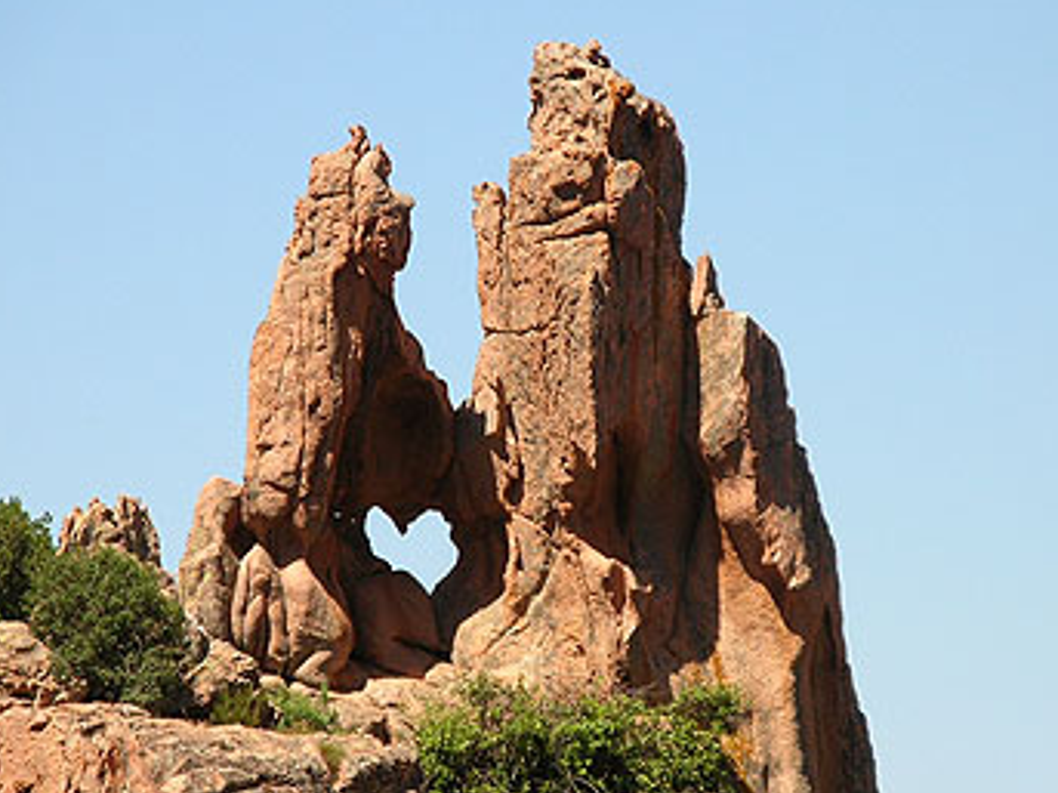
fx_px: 12160
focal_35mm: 398
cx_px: 577
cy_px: 457
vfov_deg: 3.7
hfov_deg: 5.0
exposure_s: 1/423
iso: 50
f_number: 4.4
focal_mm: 50
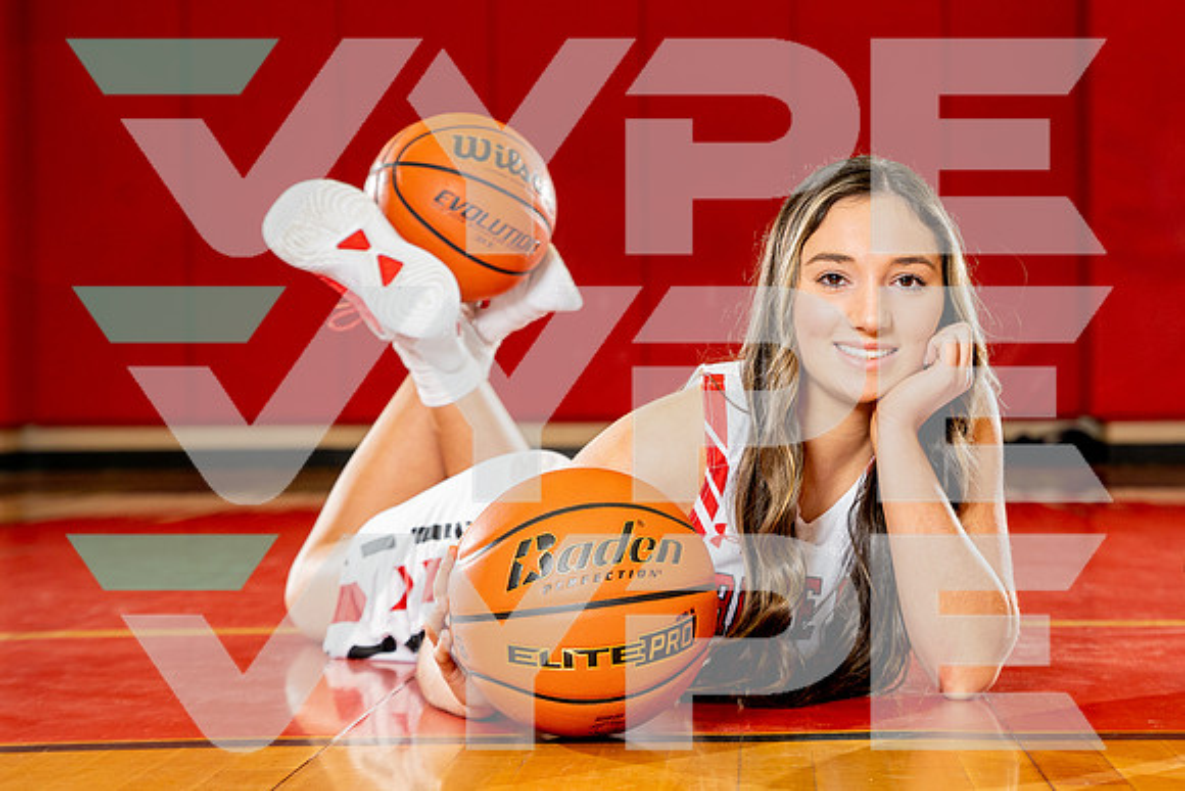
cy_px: 366
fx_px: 2913
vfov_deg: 15.5
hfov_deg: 22.9
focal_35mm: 88
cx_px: 731
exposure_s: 1/250
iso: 500
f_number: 4.5
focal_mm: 70
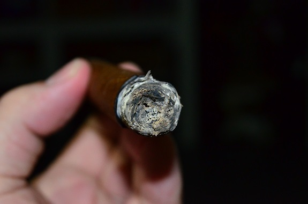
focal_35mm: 82
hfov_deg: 24.7
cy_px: 102
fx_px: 704
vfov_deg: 16.5
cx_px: 154
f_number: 10
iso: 2500
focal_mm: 55
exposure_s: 1/60
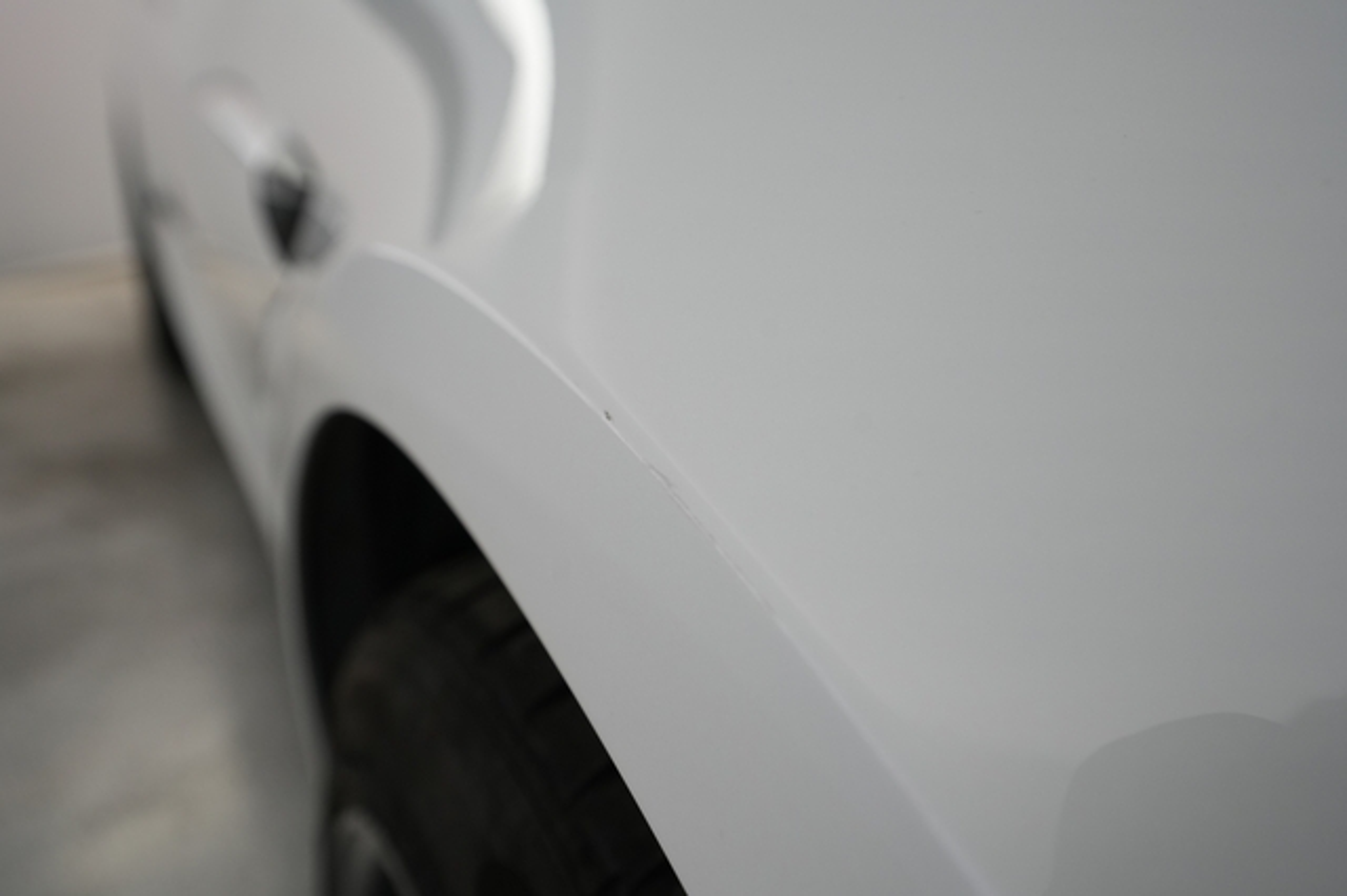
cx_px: 674
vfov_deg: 46.4
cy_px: 448
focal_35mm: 28
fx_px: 1047
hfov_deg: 65.5
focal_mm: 28
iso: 1000
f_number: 5.6
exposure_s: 1/80
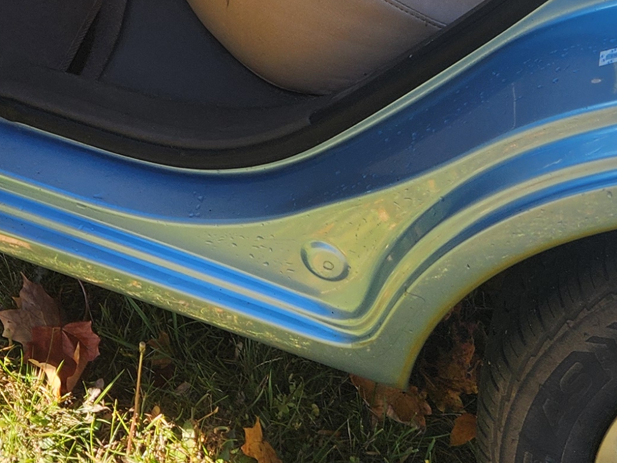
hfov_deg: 22.2
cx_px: 237
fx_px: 1569
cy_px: -349
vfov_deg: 14.8
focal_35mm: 88
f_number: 1.8
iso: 20
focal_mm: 5.4
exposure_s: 1/377
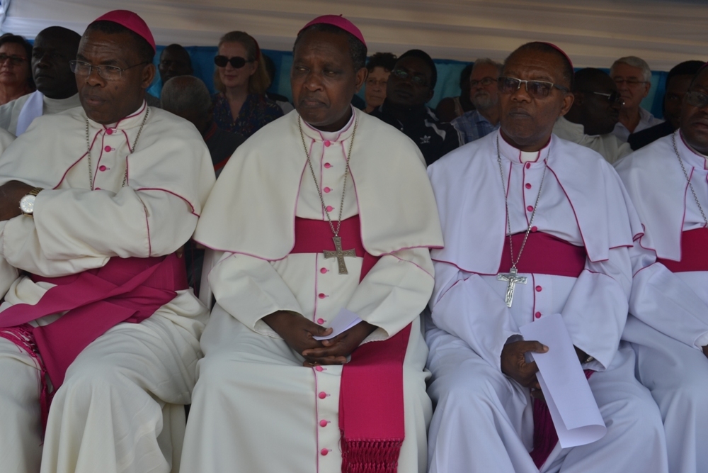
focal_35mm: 39
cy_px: 236
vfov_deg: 34.2
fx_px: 767
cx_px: 354
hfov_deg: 49.5
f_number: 7.1
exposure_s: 1/200
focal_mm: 26
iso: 100
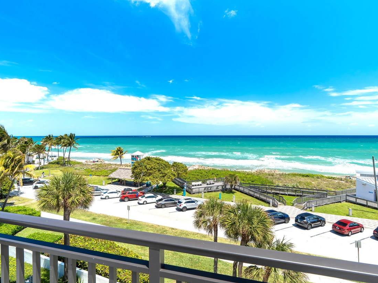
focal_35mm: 18
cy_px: 136
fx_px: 197
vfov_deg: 71.5
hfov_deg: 87.8
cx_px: 192
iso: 320
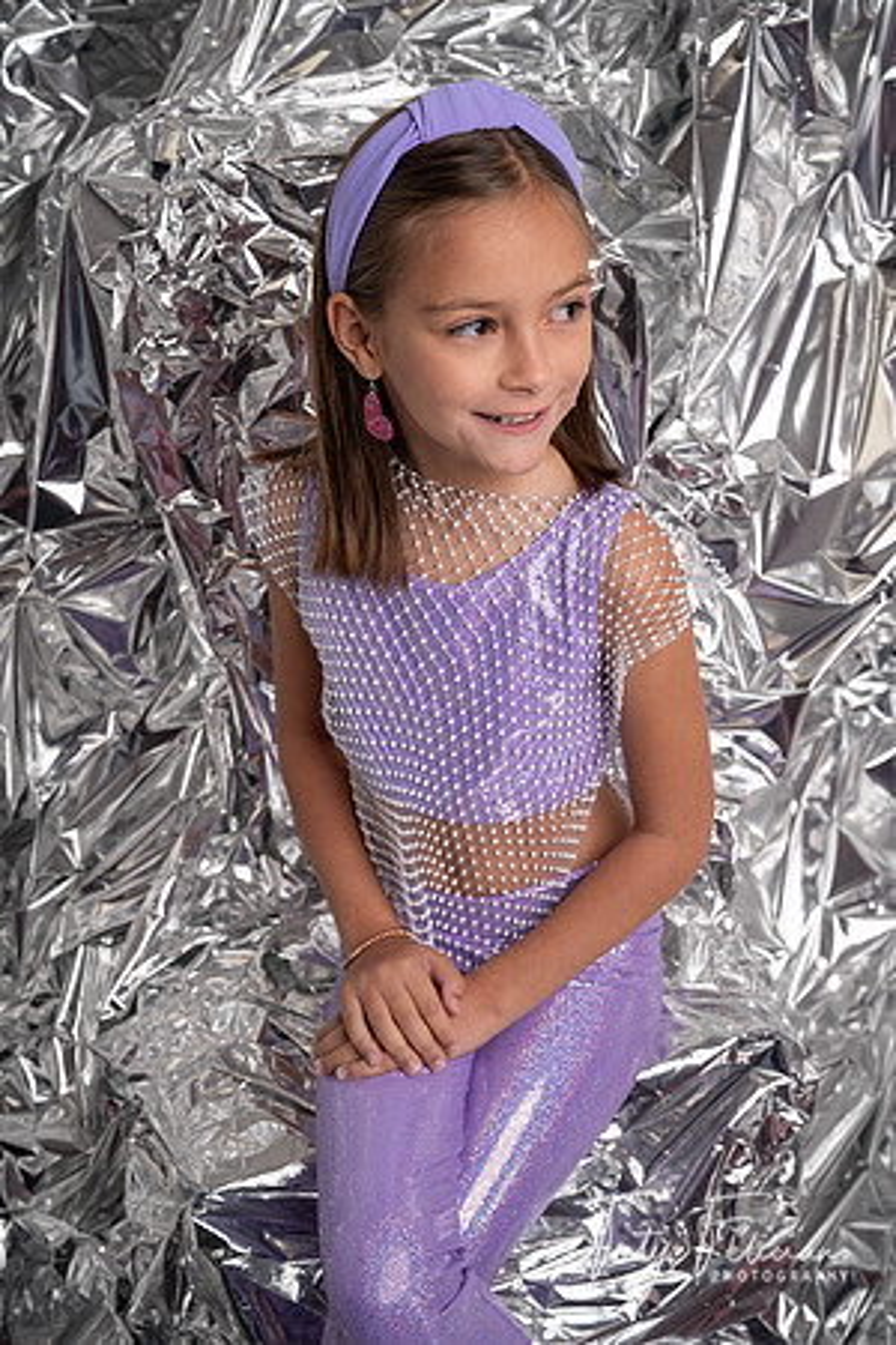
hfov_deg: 29.9
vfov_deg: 43.6
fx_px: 1680
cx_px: 448
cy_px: 672
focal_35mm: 45
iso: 160
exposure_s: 1/200
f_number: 5.6
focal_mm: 45
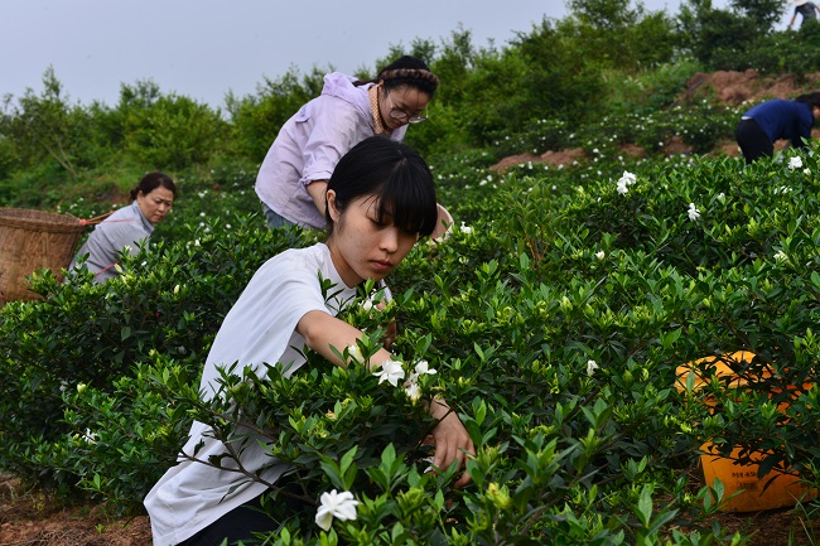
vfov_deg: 15.9
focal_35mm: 86
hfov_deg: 23.7
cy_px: 273
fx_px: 1958
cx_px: 410
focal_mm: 86
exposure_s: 1/160
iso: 400
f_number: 5.6
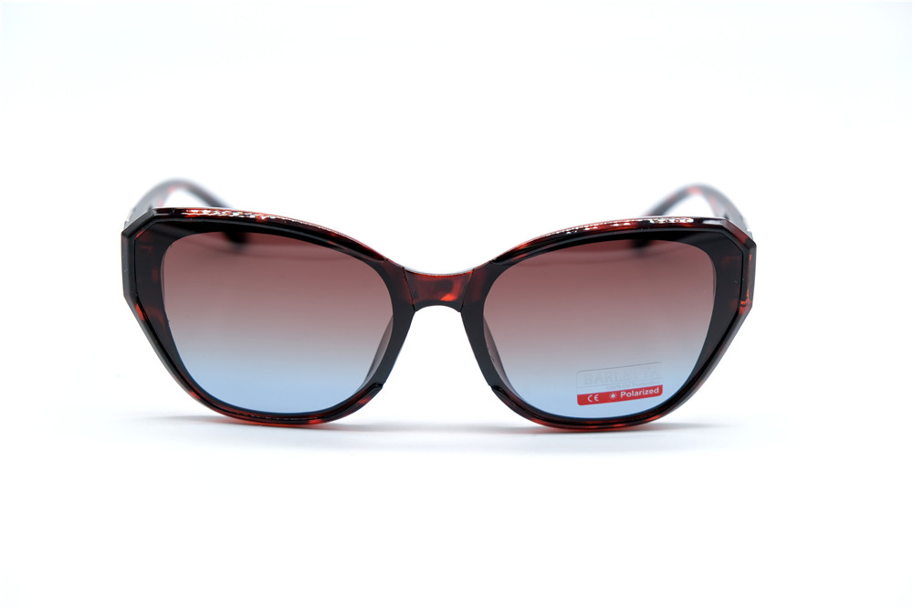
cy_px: 304
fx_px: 1699
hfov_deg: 30.1
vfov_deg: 20.3
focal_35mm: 67
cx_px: 456
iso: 160
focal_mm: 44.4
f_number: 4
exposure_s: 1/140
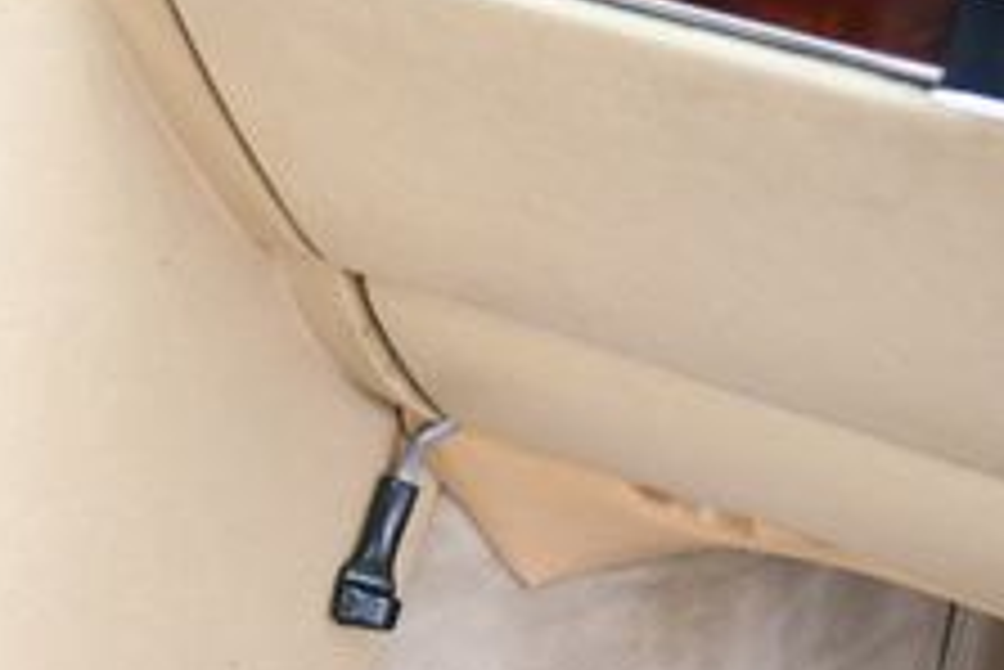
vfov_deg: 11.9
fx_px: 3209
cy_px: 76
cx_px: -387
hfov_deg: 16.6
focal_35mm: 115
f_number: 3.8
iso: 720
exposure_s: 1/250
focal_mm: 20
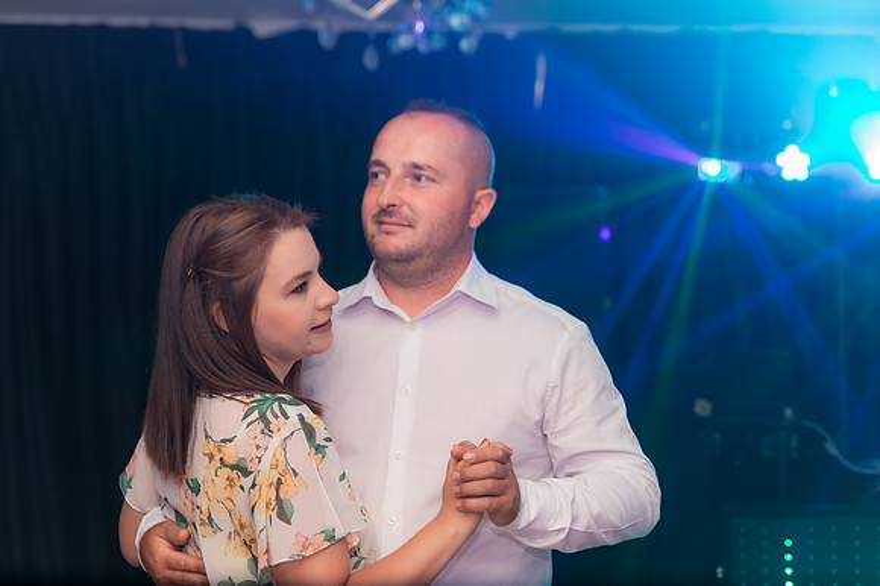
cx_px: 440
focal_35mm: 70
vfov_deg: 19.4
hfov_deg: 28.9
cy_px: 293
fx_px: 1710
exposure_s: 1/250
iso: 2500
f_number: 3.2
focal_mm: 70
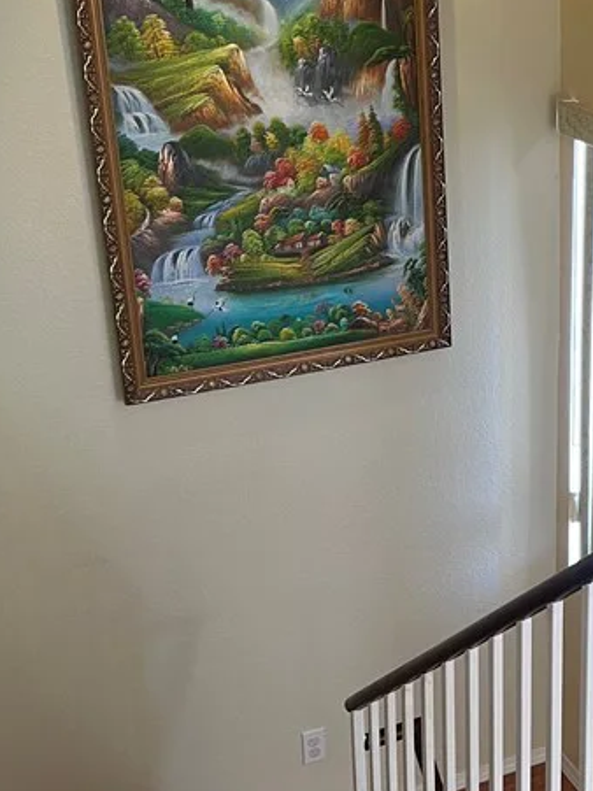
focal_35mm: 59
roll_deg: -0.8
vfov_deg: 32.6
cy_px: 319
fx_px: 1348
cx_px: 602
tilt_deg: -20.0
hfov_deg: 23.7
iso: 100
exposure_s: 1/60
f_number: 1.5
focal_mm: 5.7
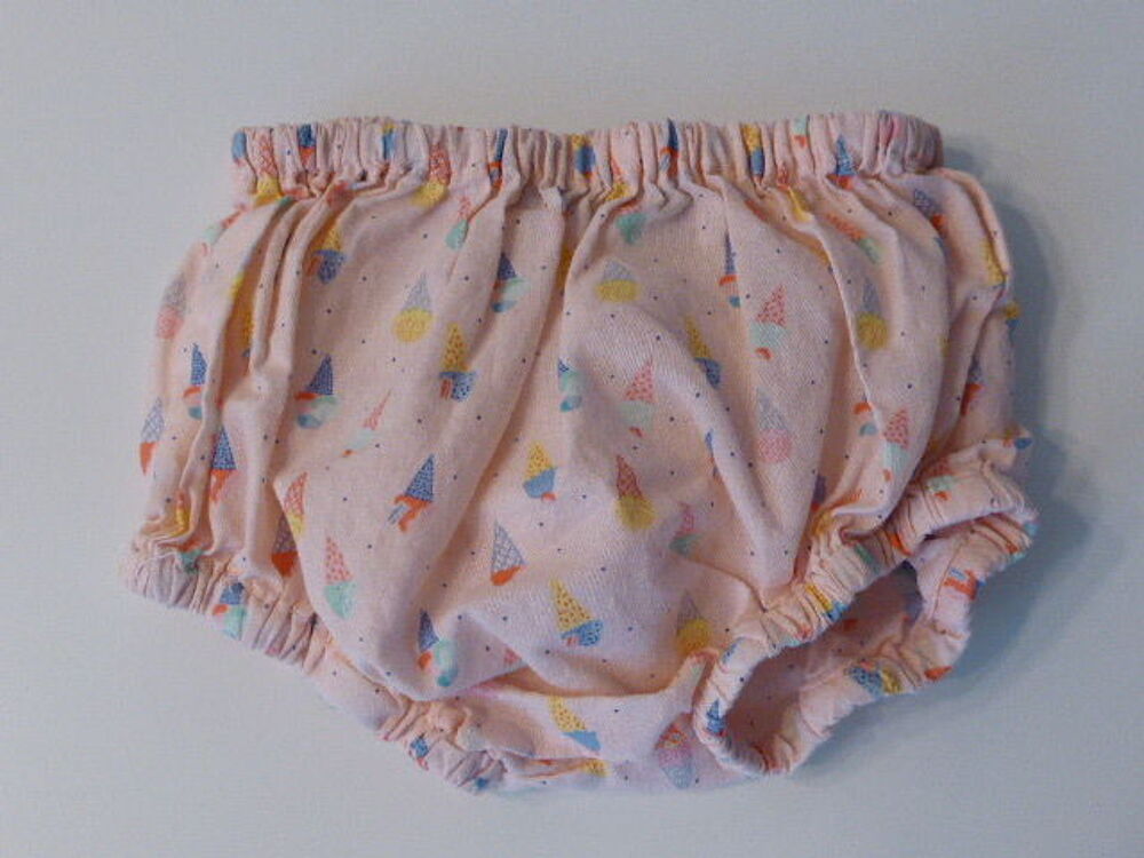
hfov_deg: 46.8
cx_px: 572
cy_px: 429
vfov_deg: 36.0
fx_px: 1322
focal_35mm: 40
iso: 400
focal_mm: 6.9
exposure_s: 1/40
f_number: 3.9
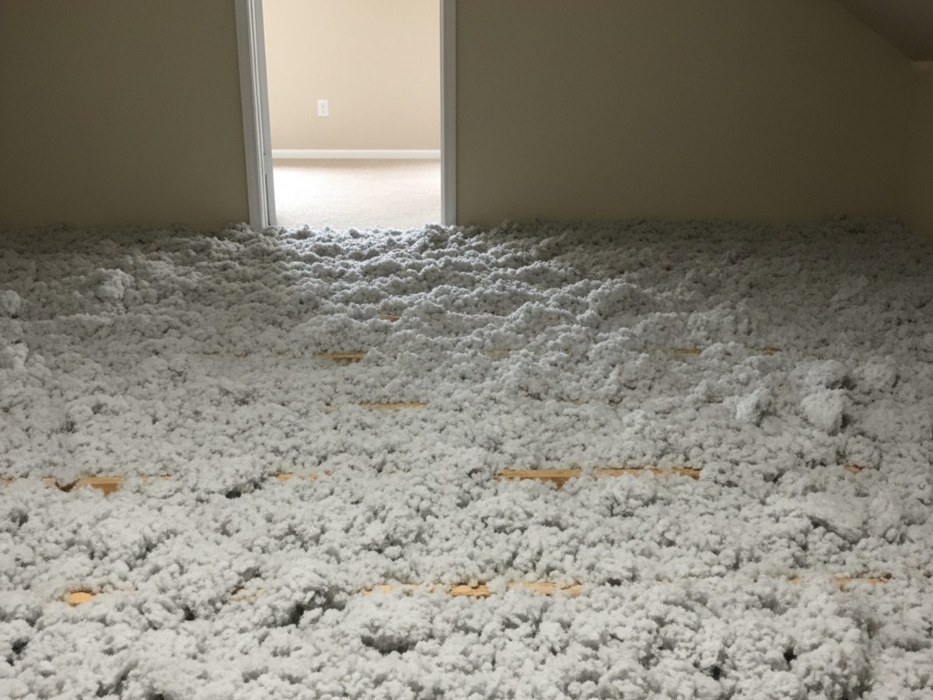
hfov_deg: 73.9
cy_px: 350
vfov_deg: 58.9
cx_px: 466
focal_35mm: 23
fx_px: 620
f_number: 1.8
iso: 209
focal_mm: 6.4
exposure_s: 1/1687
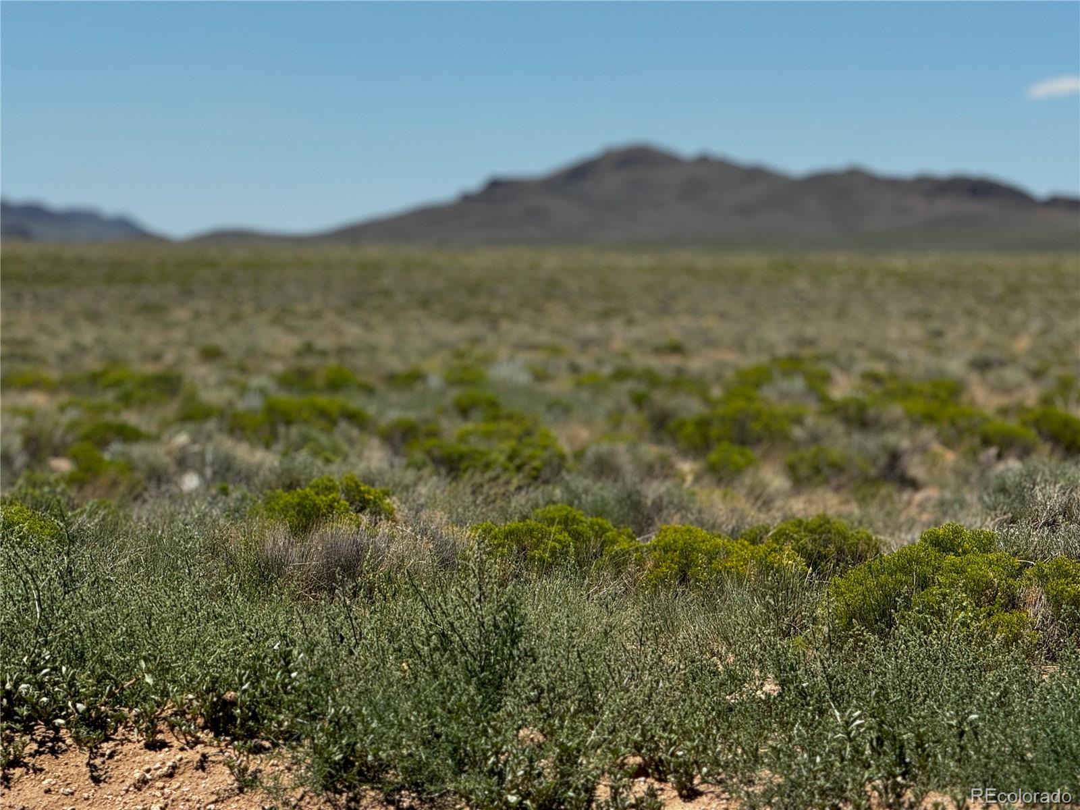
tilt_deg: -3.1
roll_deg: -1.1
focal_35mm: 120
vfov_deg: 12.3
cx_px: 540
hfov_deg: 16.4
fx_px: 3744
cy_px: 405
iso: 50
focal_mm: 15.66
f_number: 2.8
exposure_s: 1/1650
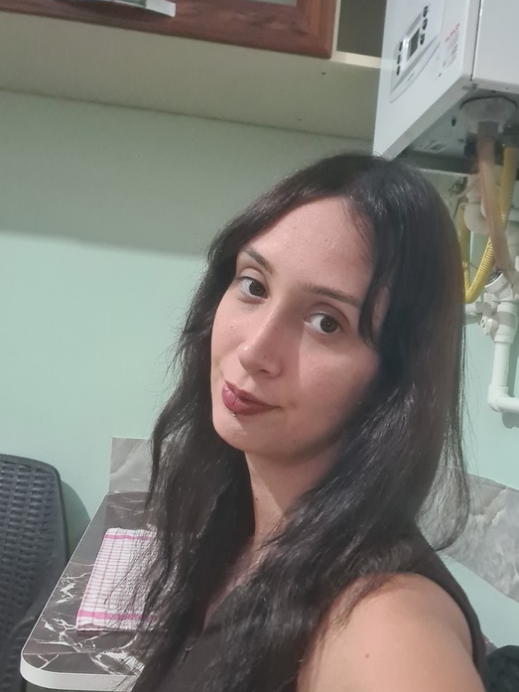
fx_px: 659
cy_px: 417
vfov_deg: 54.9
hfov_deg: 42.9
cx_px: 278
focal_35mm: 33
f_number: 2.2
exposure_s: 1/17
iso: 1000
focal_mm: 3.8
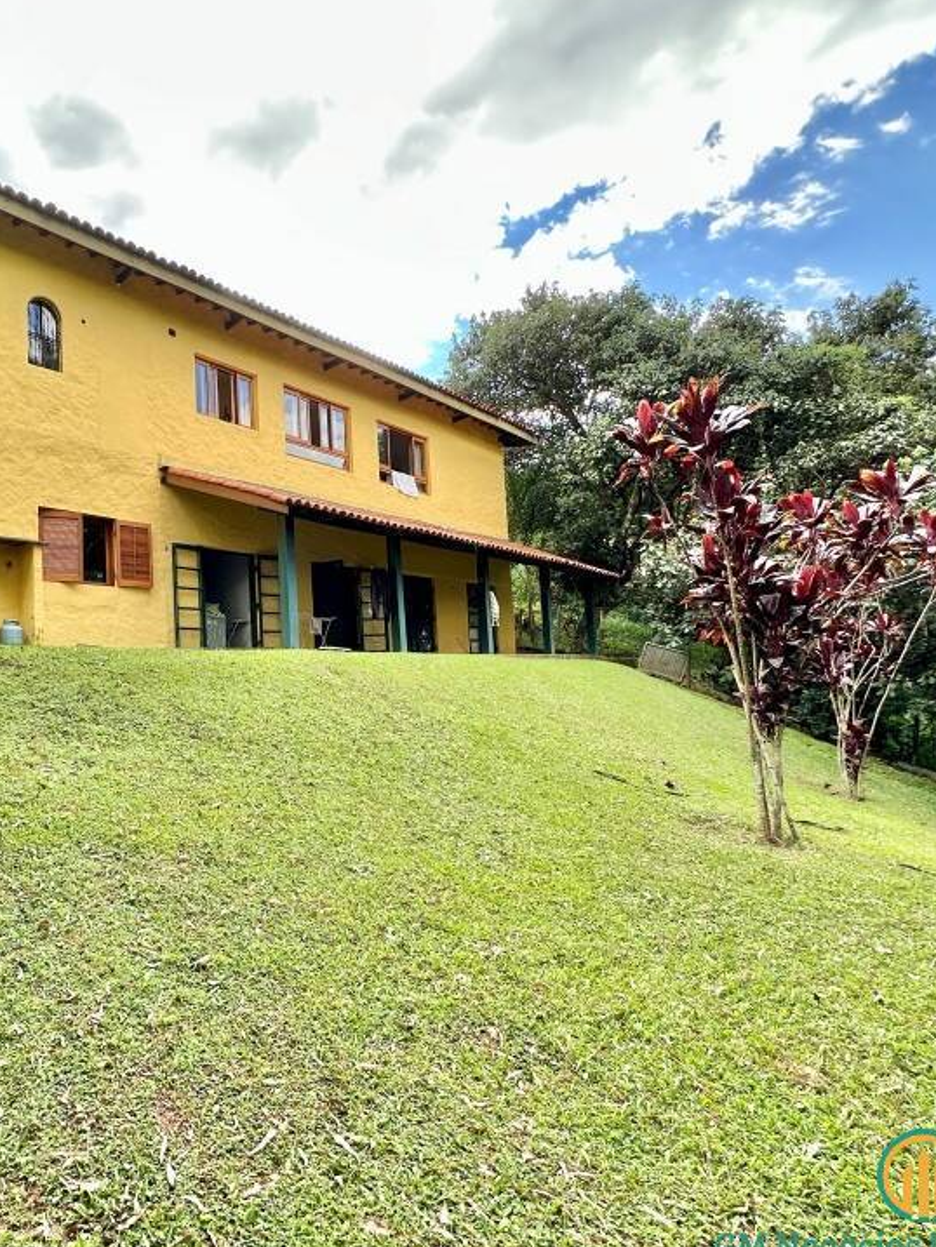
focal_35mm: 20
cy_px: 647
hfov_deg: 63.4
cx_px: 273
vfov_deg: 81.7
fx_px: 721
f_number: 2.2
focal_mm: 2.22
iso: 40
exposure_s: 1/285
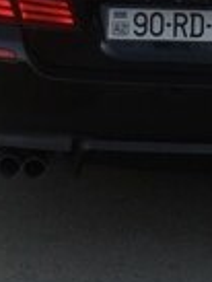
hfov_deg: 14.0
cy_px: -68
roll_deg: -0.7
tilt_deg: -6.2
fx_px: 856
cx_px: 175
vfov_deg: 17.7
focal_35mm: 105
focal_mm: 4.15
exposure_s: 1/471
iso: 32
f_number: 2.2
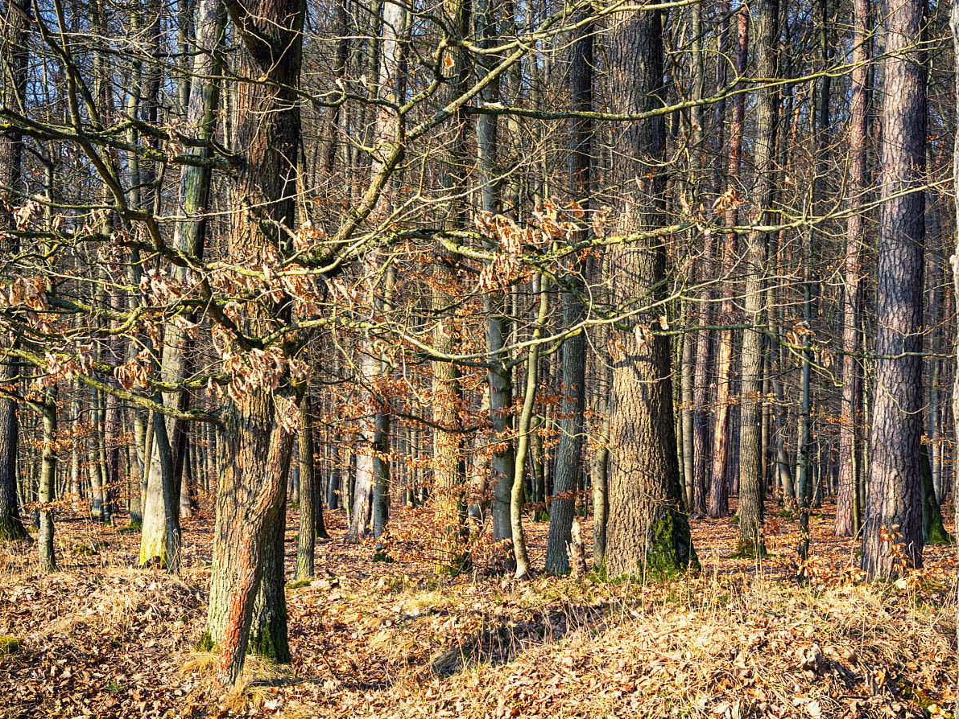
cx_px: 571
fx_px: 1968
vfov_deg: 20.7
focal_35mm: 71
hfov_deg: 27.3
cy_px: 417
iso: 100
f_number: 9
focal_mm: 55
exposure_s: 1/100
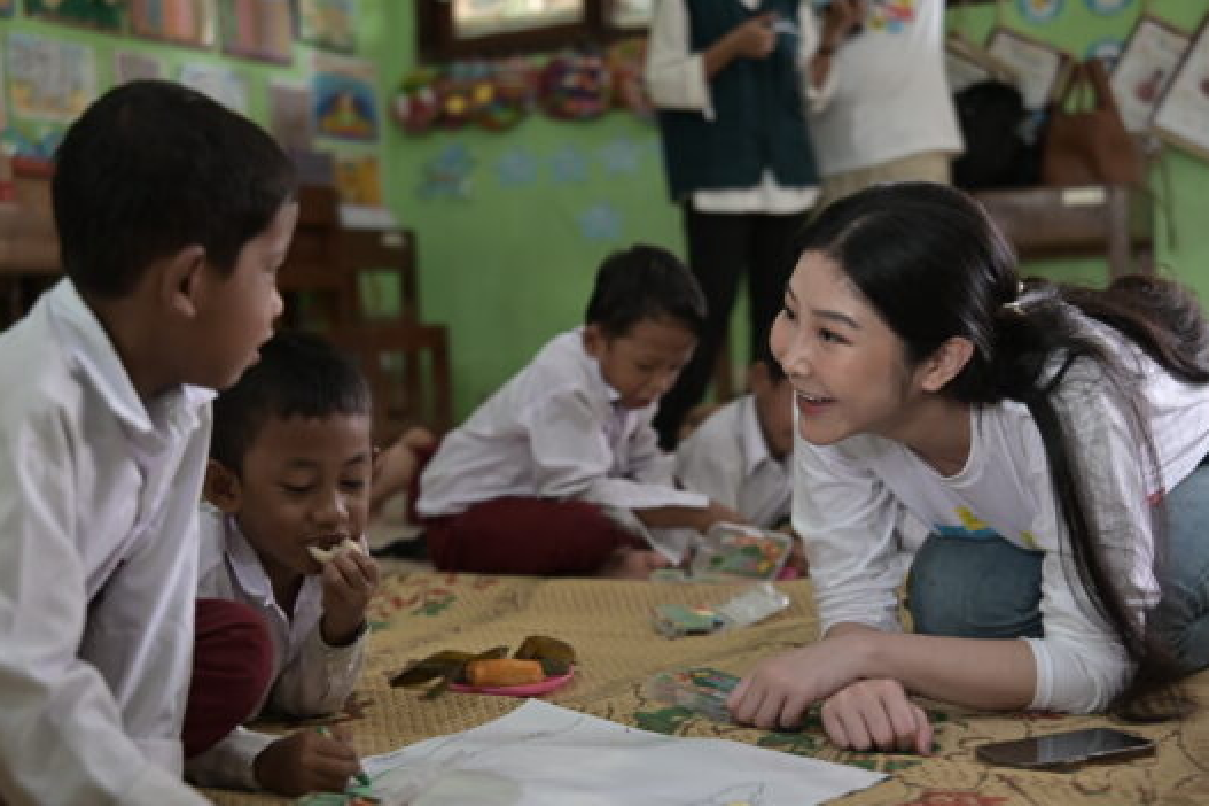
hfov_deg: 38.9
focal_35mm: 51
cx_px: 574
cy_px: 475
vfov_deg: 26.4
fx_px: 1712
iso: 640
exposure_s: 1/160
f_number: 1.8
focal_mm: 35
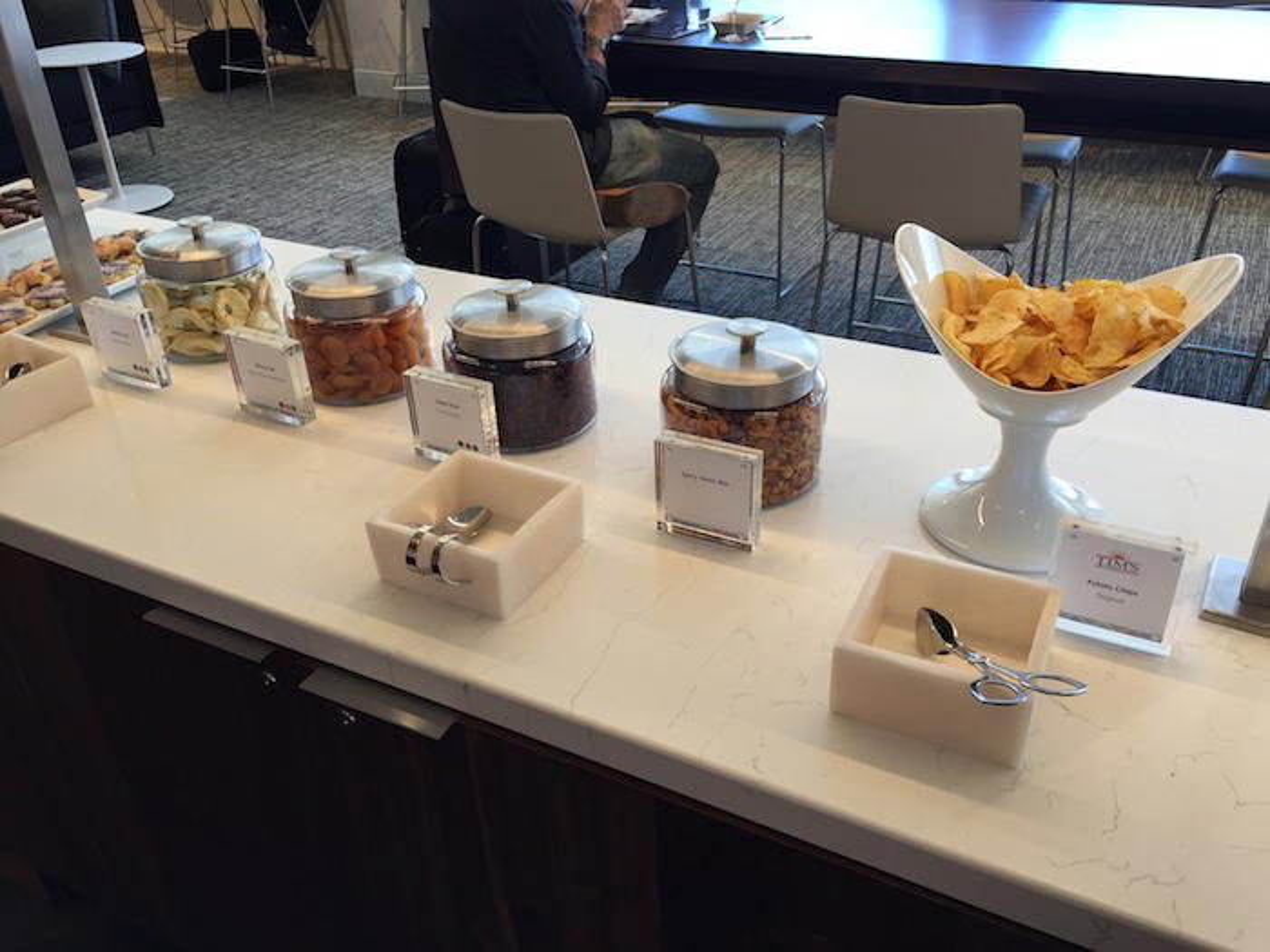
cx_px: 635
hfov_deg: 61.7
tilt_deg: -32.0
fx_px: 1064
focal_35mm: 29
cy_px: 476
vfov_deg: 48.2
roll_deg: +2.0
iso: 32
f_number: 2.2
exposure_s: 1/60
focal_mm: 4.15
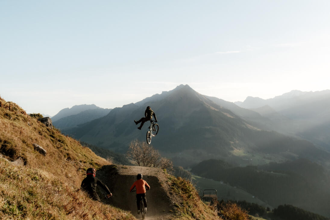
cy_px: 110
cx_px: 165
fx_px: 458
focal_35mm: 50
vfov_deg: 27.0
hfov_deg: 39.6
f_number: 5
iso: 800
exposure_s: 1/2000
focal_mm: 33
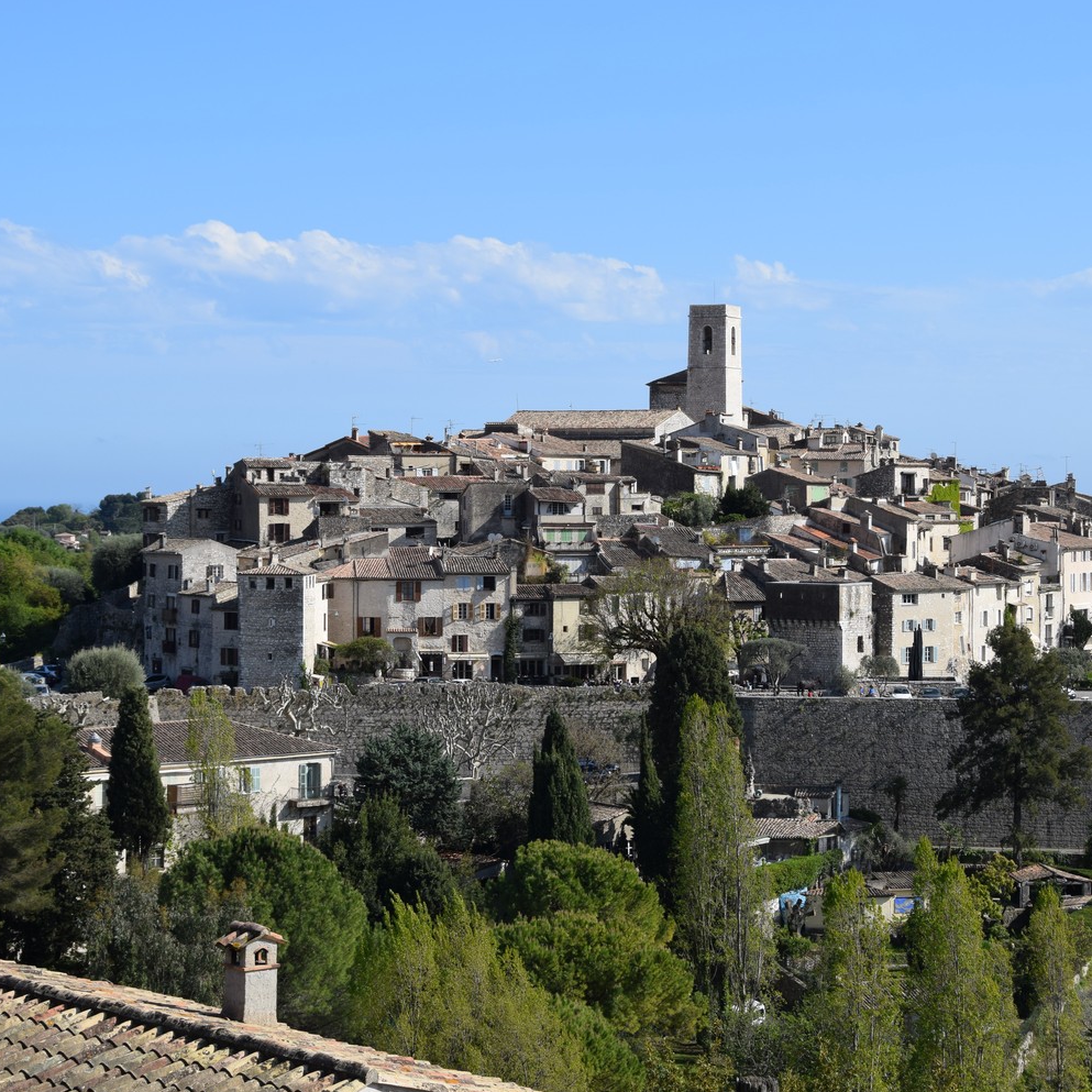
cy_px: 545
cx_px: 639
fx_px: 2748
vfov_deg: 22.5
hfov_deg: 22.5
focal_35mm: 77
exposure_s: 1/400
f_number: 10
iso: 200
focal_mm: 40
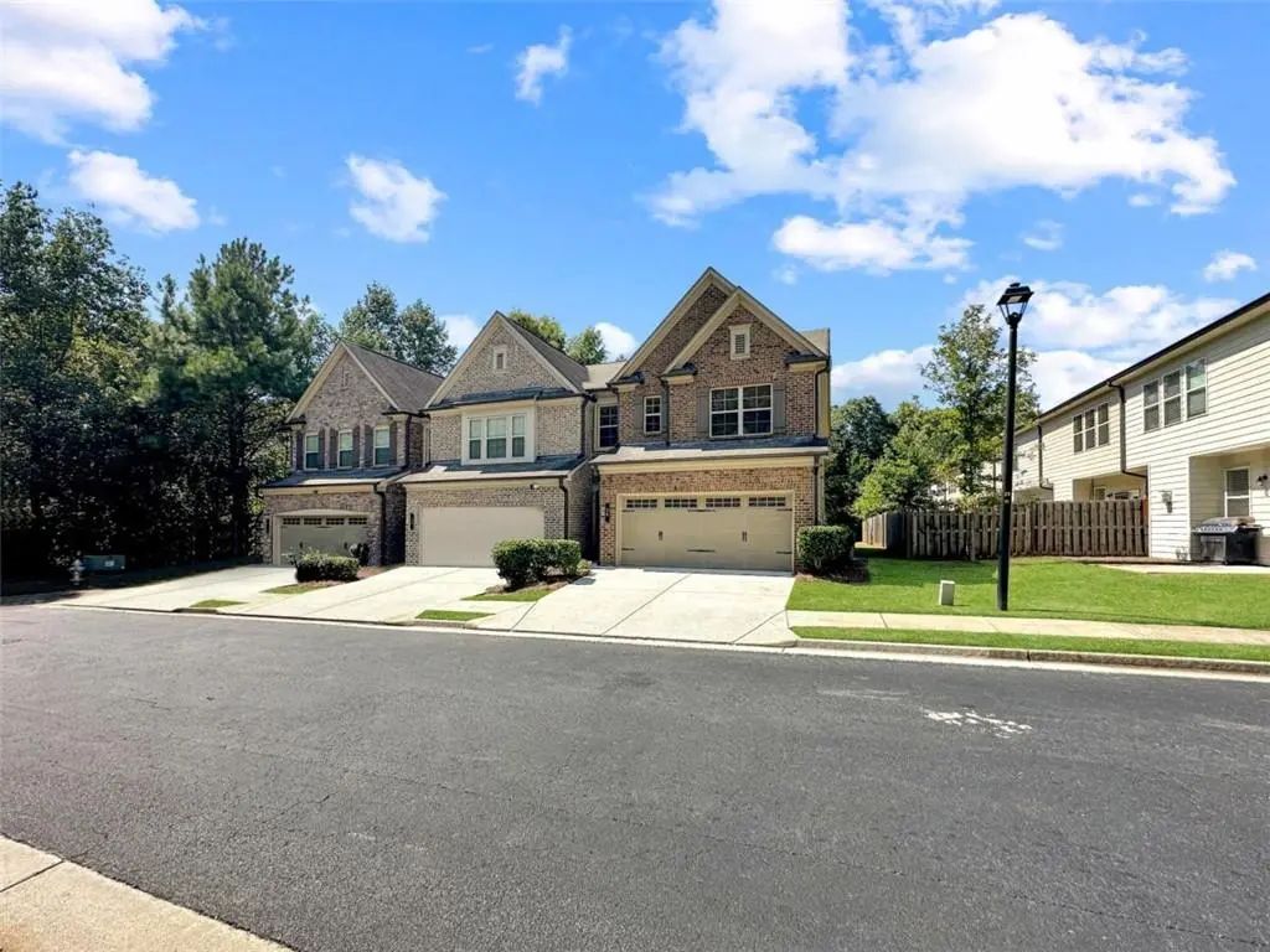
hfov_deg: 102.1
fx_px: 514
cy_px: 476
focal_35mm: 14
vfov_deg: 85.7
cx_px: 635
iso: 50
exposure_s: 1/1689
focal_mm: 2.22
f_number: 2.2
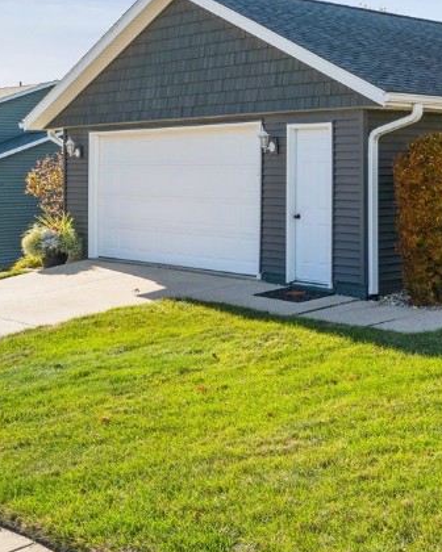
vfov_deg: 34.1
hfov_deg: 24.7
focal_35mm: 54
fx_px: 883
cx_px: 562
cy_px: 143
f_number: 9
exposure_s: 1/60
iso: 160
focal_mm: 21
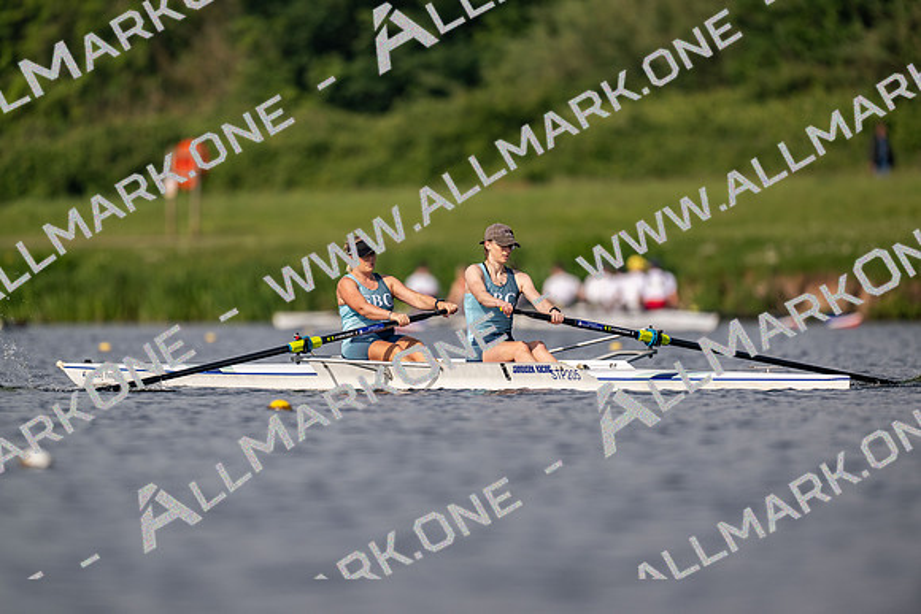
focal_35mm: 600
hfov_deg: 3.4
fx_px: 15353
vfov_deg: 2.3
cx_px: 460
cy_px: 307
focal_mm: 600
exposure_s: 1/2500
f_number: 4
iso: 200
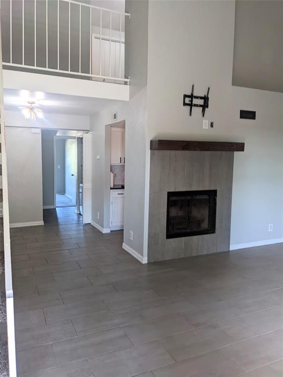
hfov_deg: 51.4
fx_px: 294
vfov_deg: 65.3
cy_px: 188
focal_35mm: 27
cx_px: 142
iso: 56
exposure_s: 1/60
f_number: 1.73
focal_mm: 4.38
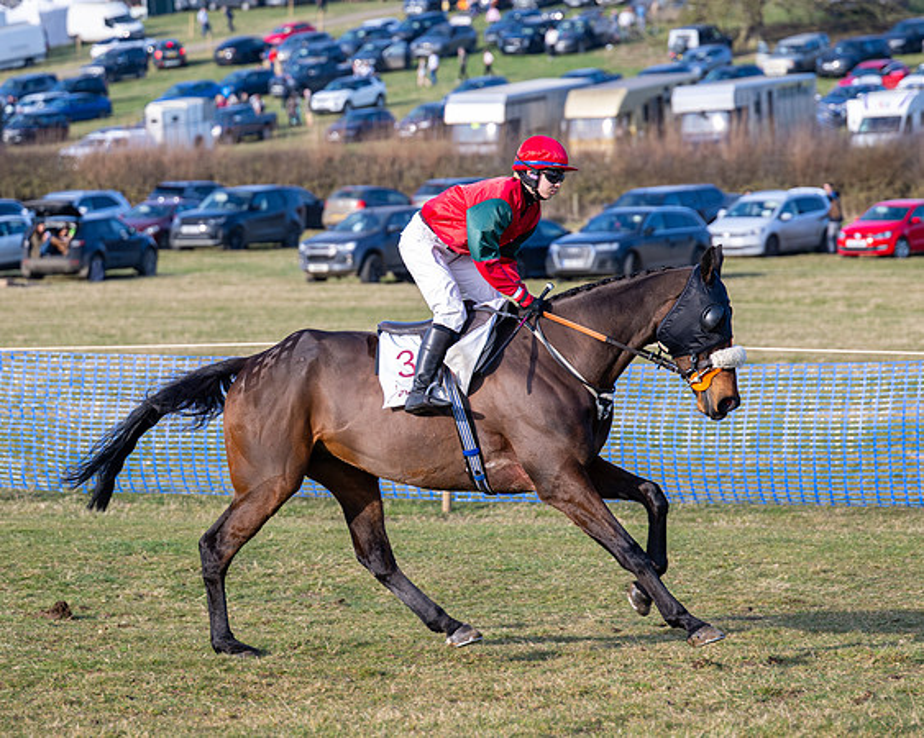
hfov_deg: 11.7
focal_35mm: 165
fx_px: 4513
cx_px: 395
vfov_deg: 9.4
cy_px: 368
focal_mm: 96
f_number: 2.8
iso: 125
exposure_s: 1/800
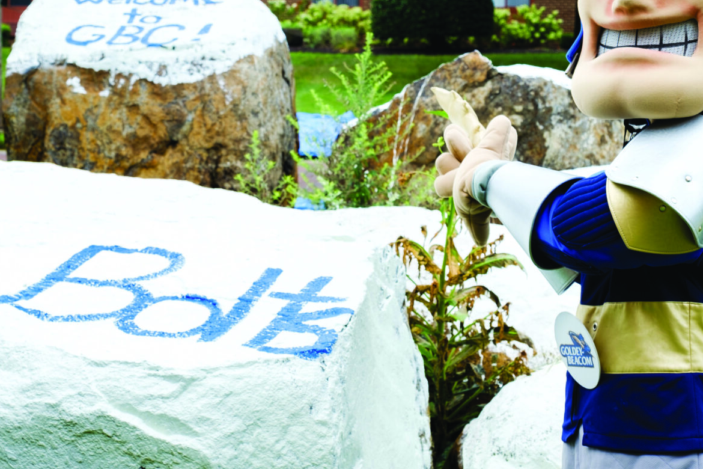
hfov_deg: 24.2
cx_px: 294
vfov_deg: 16.1
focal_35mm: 84
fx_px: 1640
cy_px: 81
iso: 160
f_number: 5.6
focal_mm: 32.1
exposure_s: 1/110
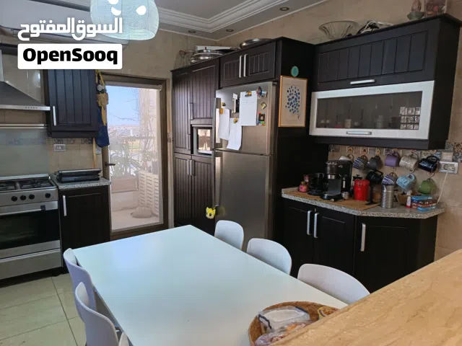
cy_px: 173
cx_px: 231
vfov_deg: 56.8
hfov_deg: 71.6
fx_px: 320
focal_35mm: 24
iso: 722
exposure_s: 1/33.3
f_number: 1.75
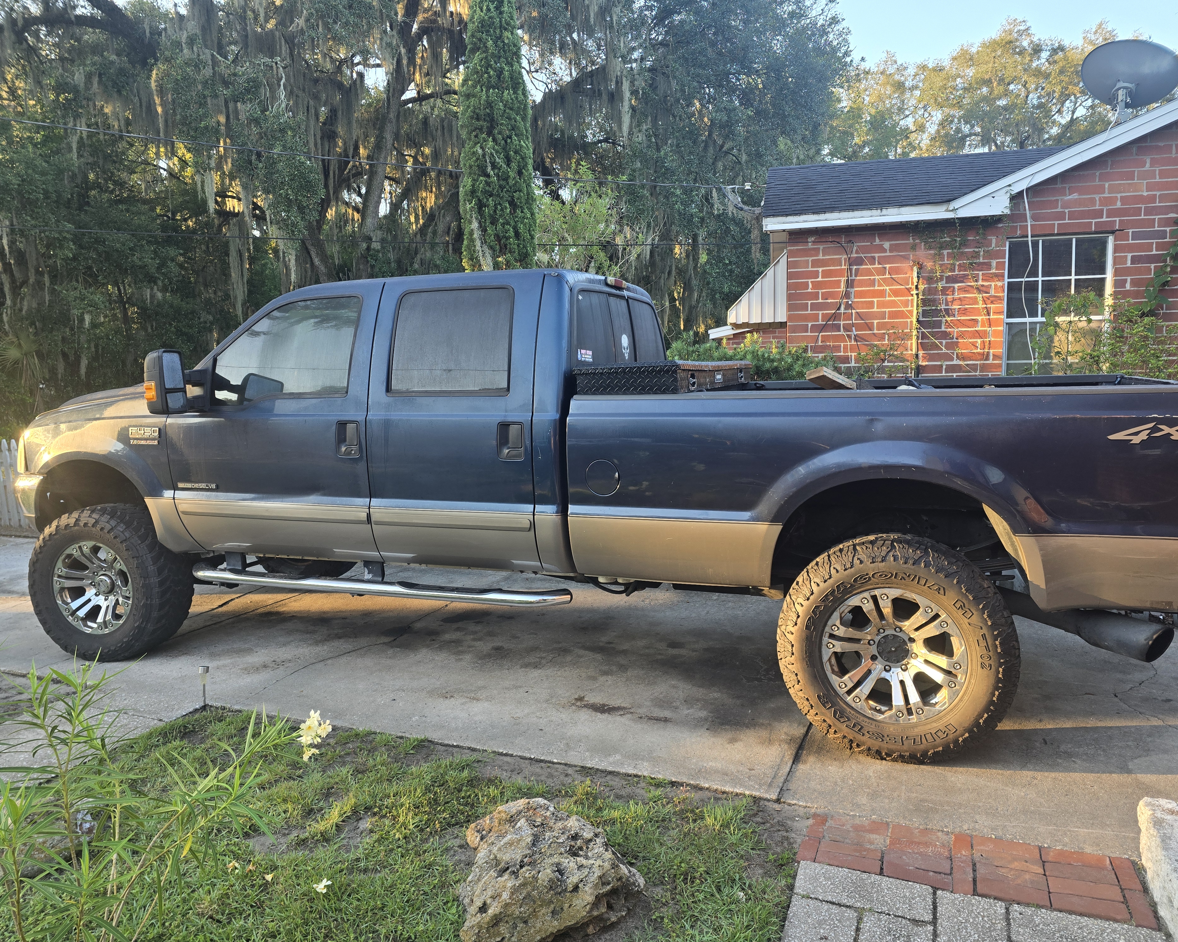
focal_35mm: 24
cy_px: 470
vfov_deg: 58.8
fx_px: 837
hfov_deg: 70.3
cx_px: 610
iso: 80
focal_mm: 6.3
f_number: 1.7
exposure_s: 1/180
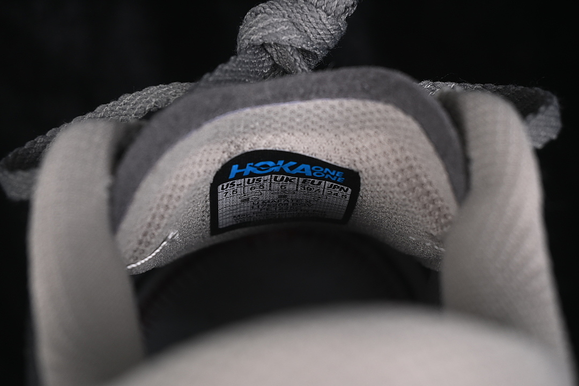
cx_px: 290
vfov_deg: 18.2
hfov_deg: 27.0
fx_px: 1206
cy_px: 193
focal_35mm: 75
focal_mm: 50
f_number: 7.1
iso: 160
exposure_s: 1/80
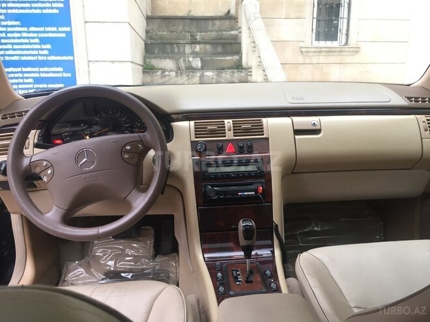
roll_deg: -0.2
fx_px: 360
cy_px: 161
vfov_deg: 48.2
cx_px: 215
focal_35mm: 29
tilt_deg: -12.1
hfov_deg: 61.7
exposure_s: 1/33
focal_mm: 4.15
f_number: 2.2
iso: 80
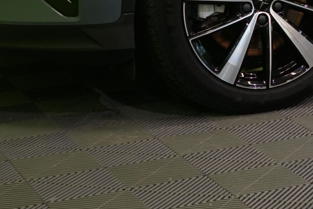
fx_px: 1269
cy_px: -132
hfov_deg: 13.4
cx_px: 441
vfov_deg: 9.1
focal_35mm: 146
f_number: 6.3
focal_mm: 33
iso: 500
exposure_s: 1/30
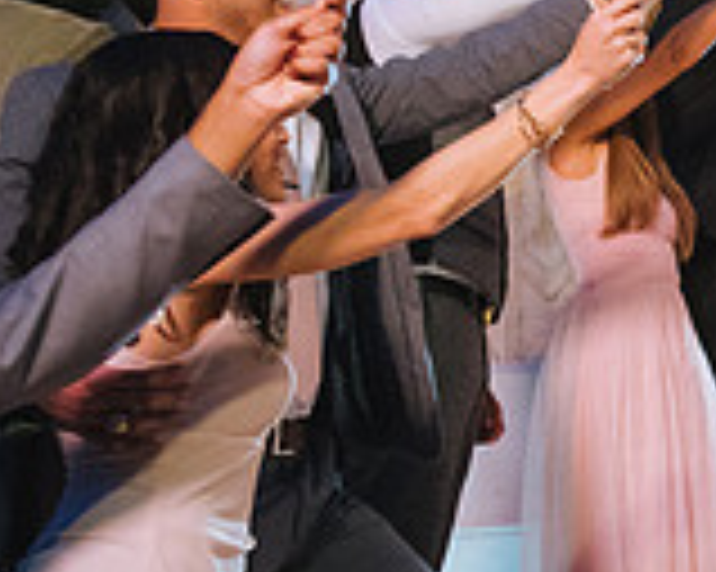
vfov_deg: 18.7
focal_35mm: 82
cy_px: 336
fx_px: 1737
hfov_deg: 18.6
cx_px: 1261
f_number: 2.8
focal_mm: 24
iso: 1600
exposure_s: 1/125
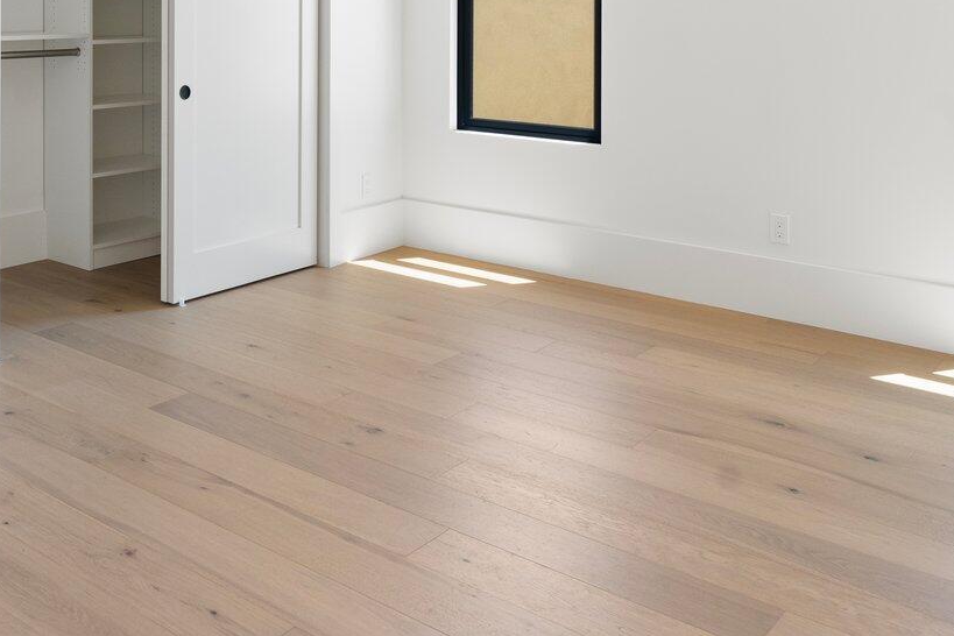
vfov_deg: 30.9
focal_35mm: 40
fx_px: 1060
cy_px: -3
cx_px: 273
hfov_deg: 47.2
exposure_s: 1/25
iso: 1000
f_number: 8
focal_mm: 16
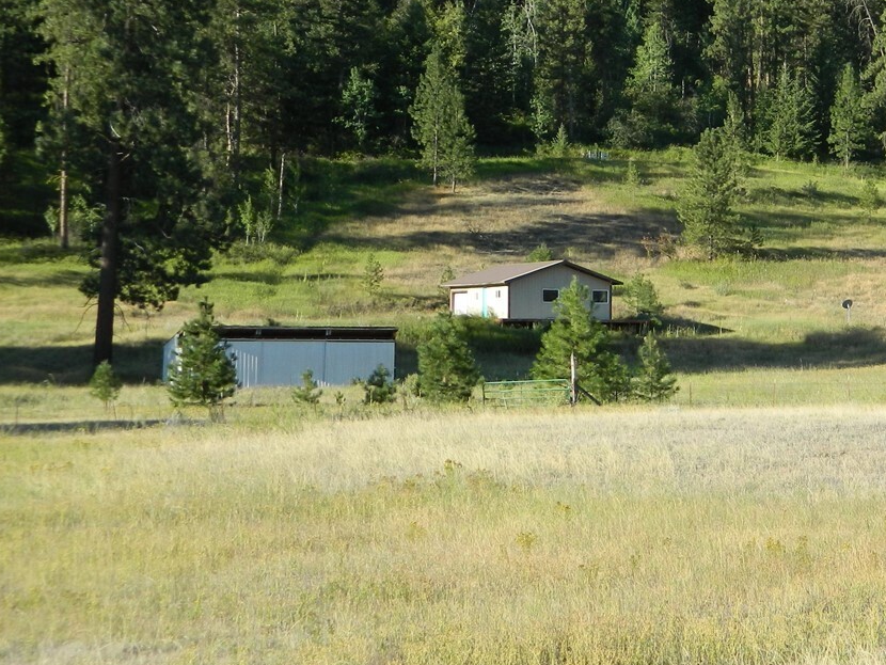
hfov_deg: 24.2
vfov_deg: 18.6
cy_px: 169
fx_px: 2023
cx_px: 734
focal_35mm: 79
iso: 80
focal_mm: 7.3
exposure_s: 1/400
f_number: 3.5
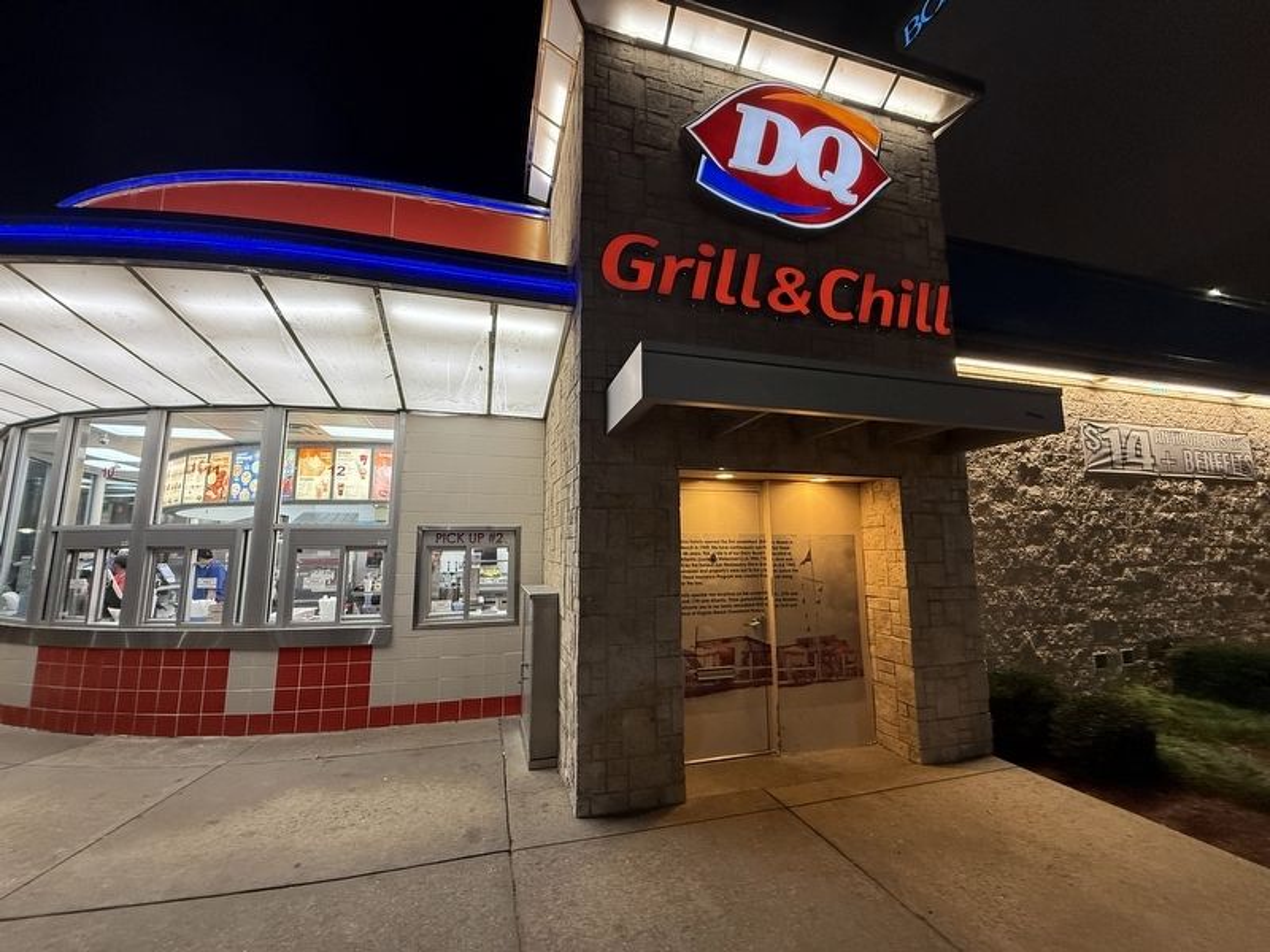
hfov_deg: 102.1
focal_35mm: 14
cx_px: 635
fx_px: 514
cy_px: 476
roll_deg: -0.2
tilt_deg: +8.9
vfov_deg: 85.7
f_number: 2.2
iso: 320
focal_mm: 2.22
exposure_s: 1/120
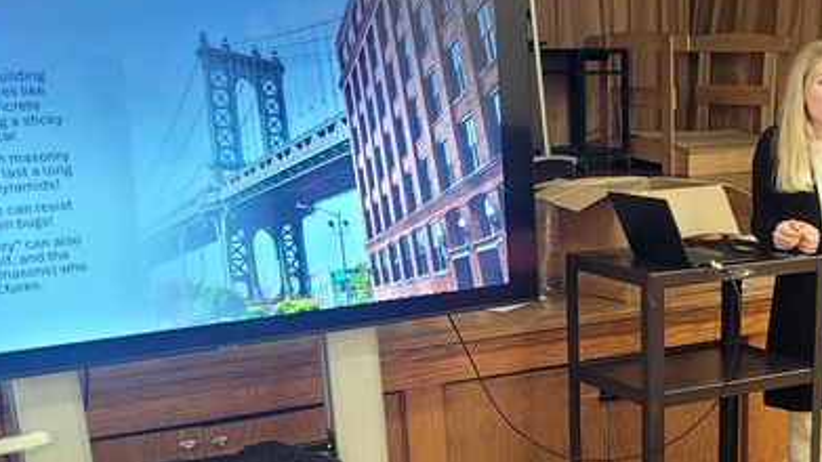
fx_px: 1264
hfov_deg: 35.0
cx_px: 648
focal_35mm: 58
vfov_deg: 20.0
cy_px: 470
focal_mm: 5.4
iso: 200
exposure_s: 1/40
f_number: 1.8
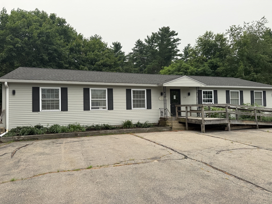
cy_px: 102
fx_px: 189
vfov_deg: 56.8
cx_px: 136
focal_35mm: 24
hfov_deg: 71.6
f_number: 1.78
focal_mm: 6.76
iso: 80
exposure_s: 1/521
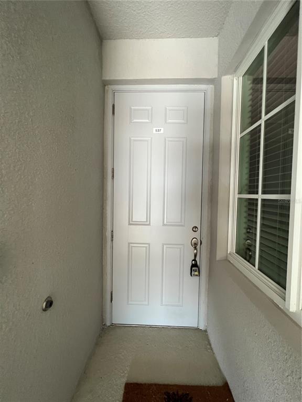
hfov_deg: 89.9
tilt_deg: -1.4
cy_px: 201
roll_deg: -1.6
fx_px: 151
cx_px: 151
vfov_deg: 106.2
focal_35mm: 13
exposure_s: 1/99
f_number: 1.8
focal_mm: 1.57
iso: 250
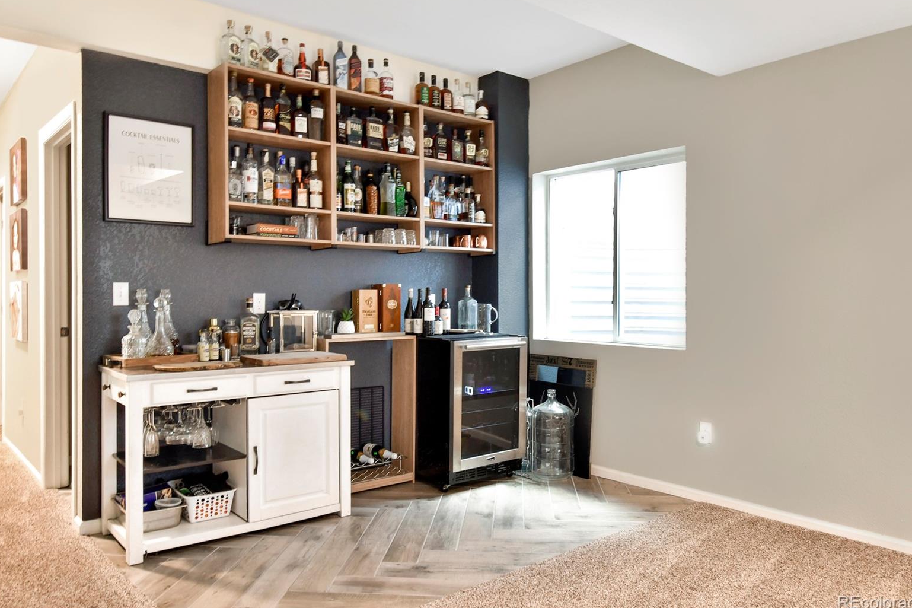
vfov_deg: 49.5
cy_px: 298
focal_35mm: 26
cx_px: 459
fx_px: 659
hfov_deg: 69.4
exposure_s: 1.3
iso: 400
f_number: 9
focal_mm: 17
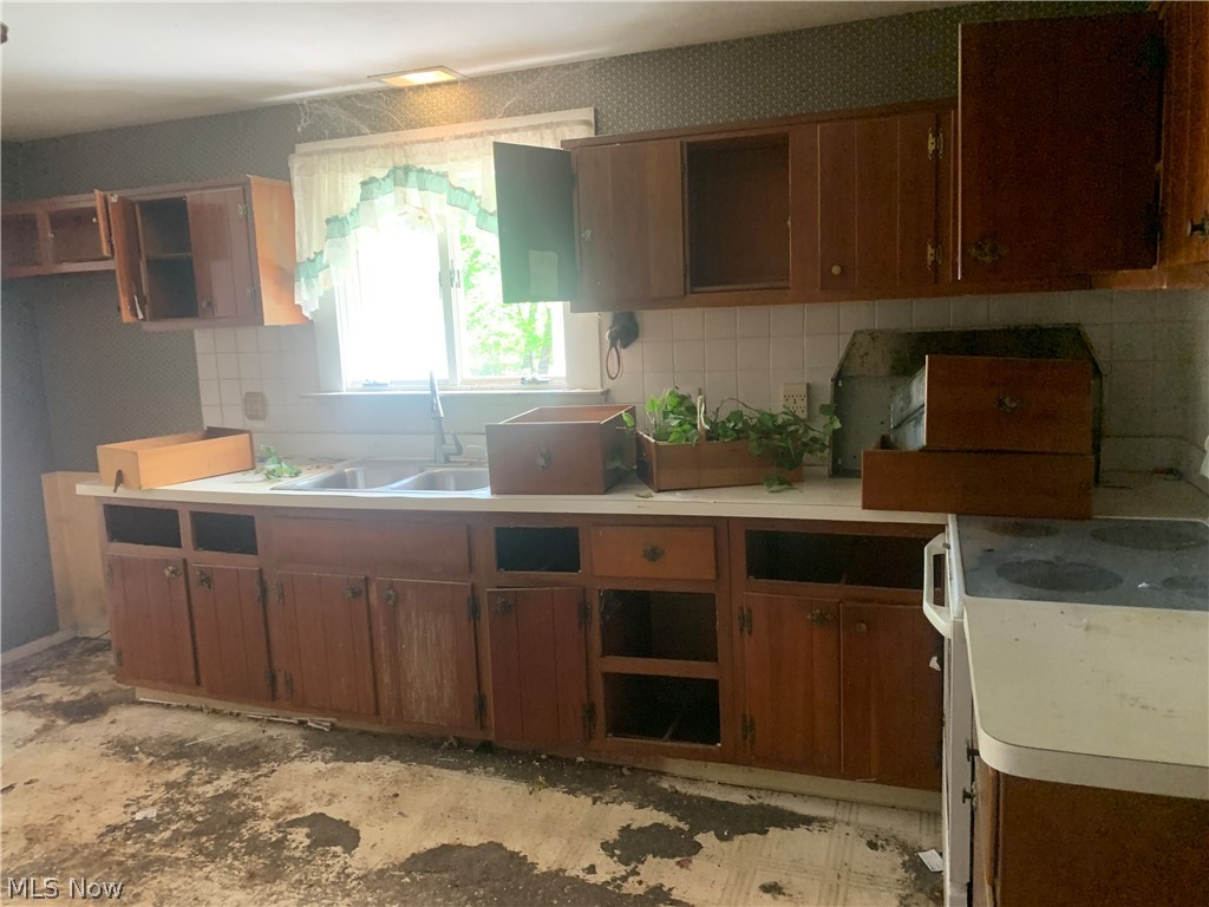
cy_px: 454
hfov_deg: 67.3
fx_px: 908
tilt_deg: -6.8
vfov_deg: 53.1
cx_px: 604
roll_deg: +3.8
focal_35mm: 26
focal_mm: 4.25
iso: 400
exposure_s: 1/60
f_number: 1.8
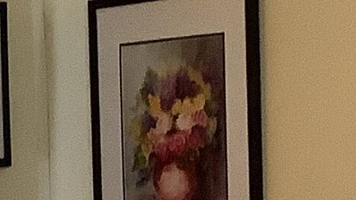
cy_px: 435
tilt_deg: -6.8
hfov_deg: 10.0
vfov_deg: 5.5
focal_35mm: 215
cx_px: 42
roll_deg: +1.9
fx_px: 2030
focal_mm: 3.3
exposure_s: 1/60
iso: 320
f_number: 2.4
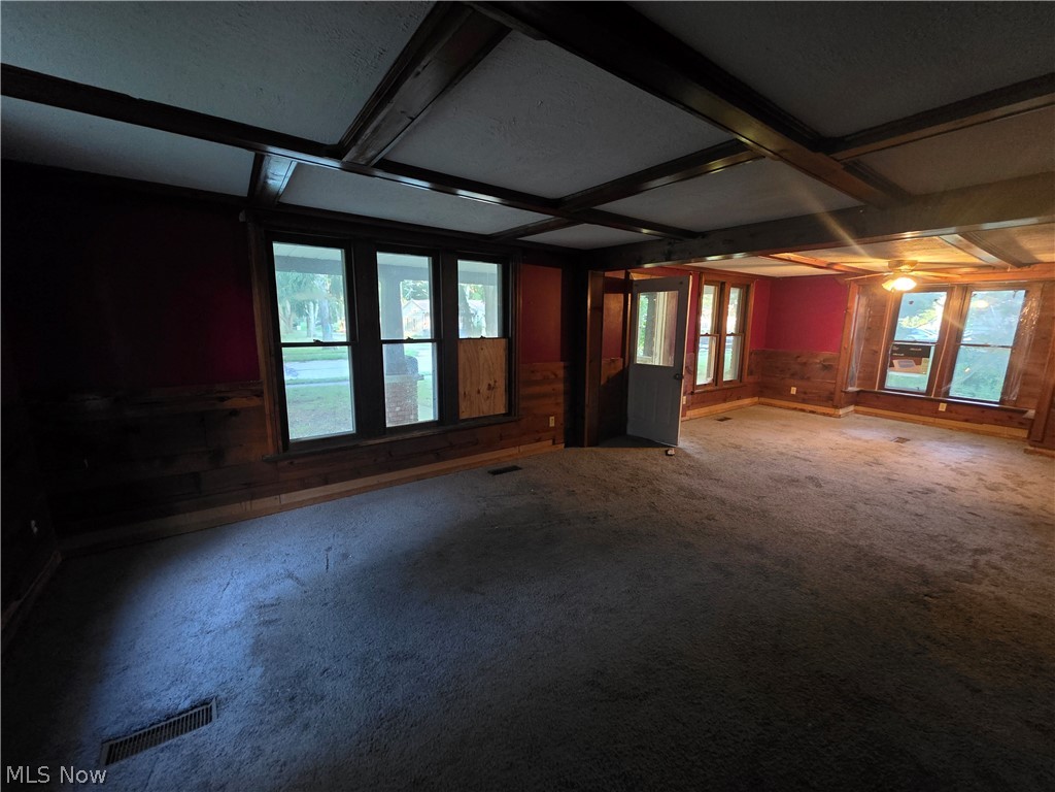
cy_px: 396
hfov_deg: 106.2
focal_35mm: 13
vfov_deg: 89.9
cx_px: 528
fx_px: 396
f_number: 1.9
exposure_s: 1/40
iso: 1000
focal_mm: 2.2
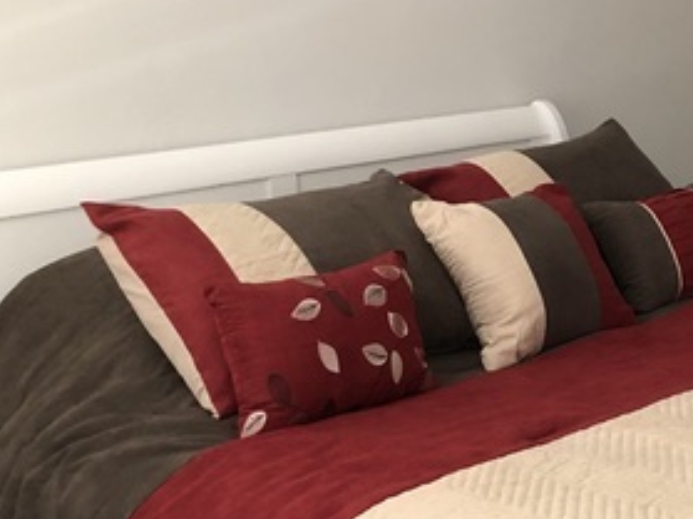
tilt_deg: -11.8
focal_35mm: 67
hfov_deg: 26.1
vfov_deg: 21.9
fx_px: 1341
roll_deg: +1.6
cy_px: 228
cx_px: 818
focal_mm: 4
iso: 64
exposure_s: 1/15
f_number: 1.8
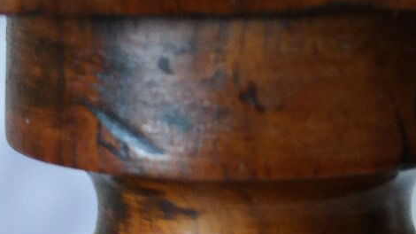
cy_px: 672
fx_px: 2933
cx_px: 248
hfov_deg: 8.1
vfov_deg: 4.4
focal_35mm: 266
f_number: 6.3
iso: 1600
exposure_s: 1/30
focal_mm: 45
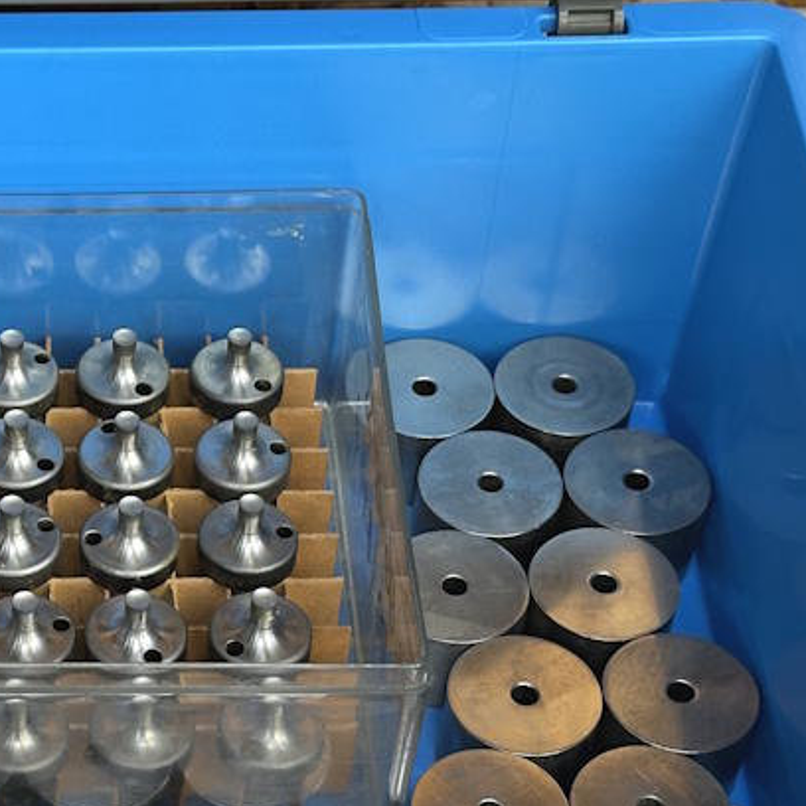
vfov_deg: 16.6
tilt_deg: -49.9
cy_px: 608
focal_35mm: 104
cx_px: -2
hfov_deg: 16.4
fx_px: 2740
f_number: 1.78
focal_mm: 6.86
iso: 250
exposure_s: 1/33
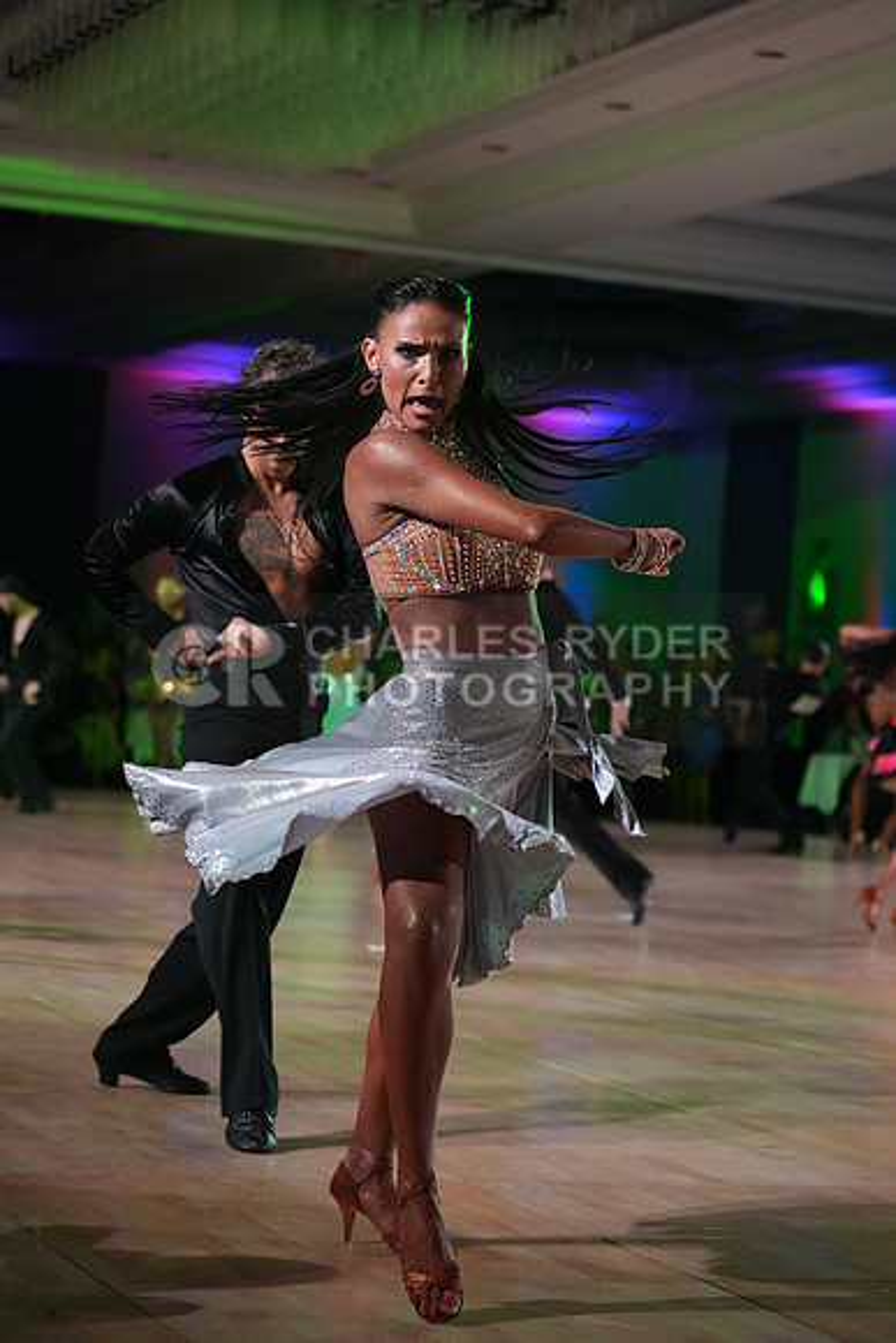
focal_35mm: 84
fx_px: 3134
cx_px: 448
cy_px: 672
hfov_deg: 16.3
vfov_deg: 24.2
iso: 3200
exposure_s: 1/500
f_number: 4
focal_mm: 84
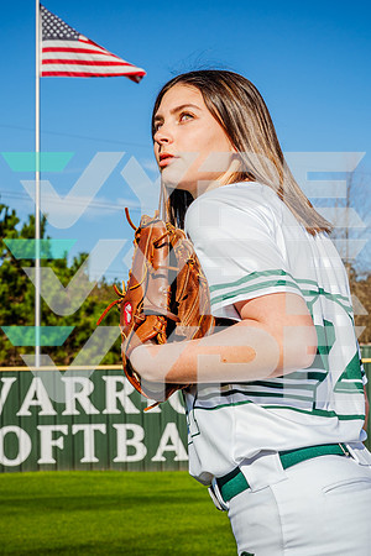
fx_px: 1358
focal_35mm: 88
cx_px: 156
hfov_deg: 15.6
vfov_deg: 23.2
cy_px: 276
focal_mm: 56
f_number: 11
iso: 100
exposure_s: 1/125
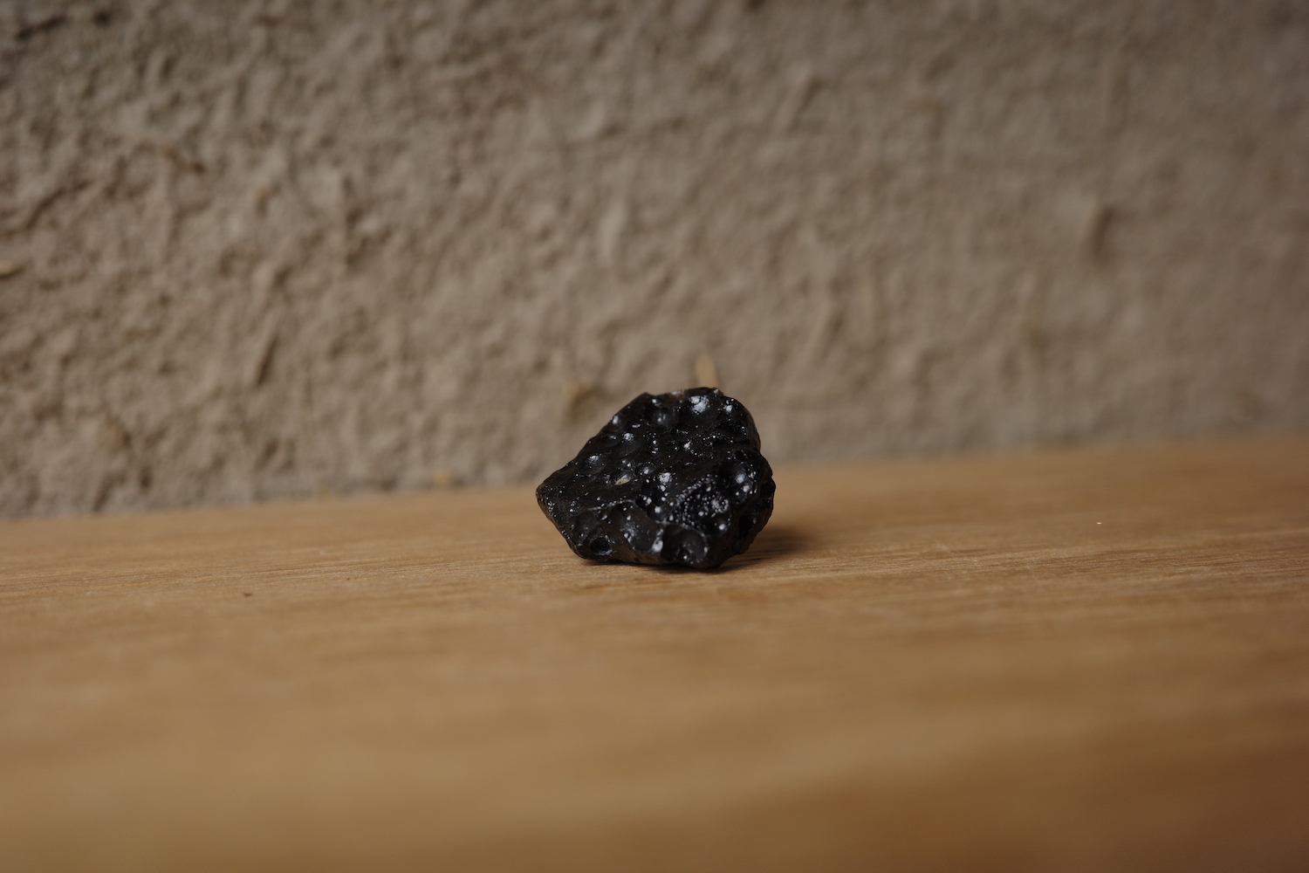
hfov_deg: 48.5
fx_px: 1454
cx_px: 654
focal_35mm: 40
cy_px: 436
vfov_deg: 33.4
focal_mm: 26
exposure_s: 1/200
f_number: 3.5
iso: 200
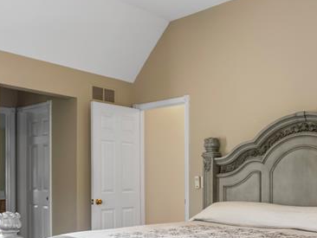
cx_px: 157
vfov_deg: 33.0
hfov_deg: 43.8
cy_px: 176
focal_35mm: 43
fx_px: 394
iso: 100
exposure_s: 1/3
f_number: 4
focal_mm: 16
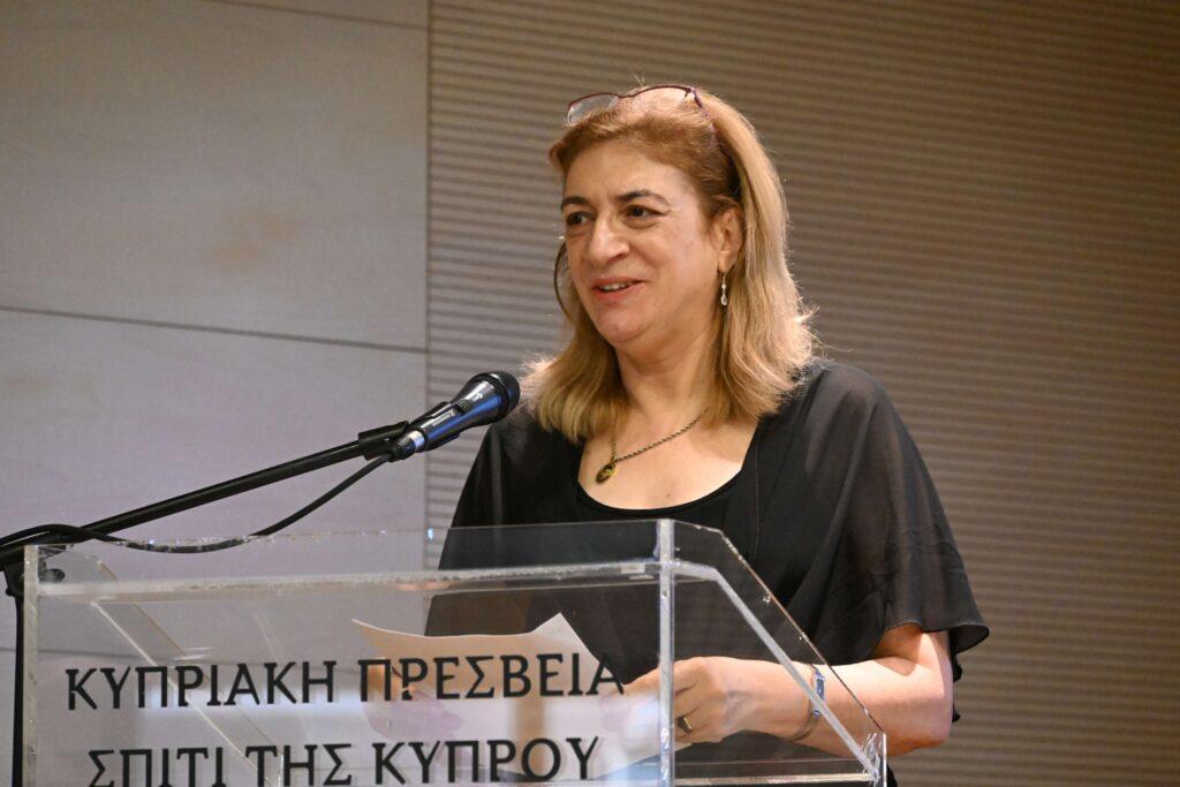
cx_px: 590
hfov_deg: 10.3
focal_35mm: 200
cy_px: 394
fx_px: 6556
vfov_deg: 6.9
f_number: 6.3
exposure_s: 1/200
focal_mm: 200
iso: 10000
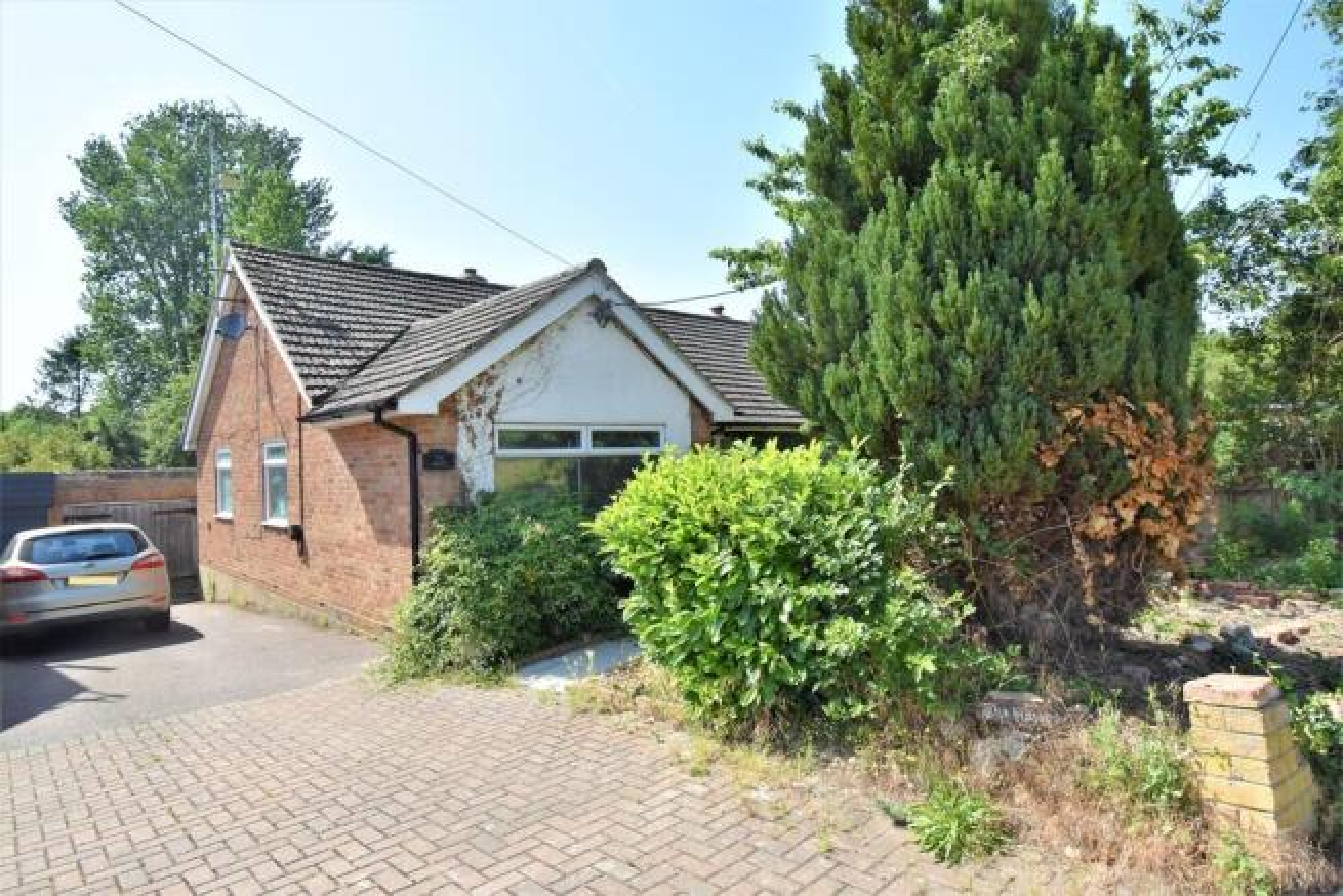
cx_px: 672
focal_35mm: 20
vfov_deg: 63.2
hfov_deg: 85.4
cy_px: 448
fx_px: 728
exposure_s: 1/200
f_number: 7.1
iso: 100
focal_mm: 13
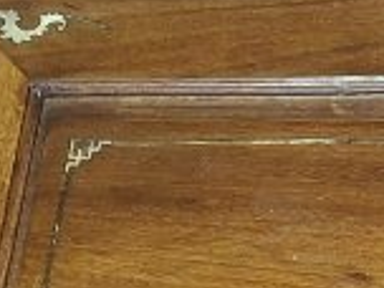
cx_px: 1041
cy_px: 472
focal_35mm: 182
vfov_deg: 8.0
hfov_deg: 9.3
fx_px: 2019
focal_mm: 5.54
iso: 400
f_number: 1.8
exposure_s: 1/25
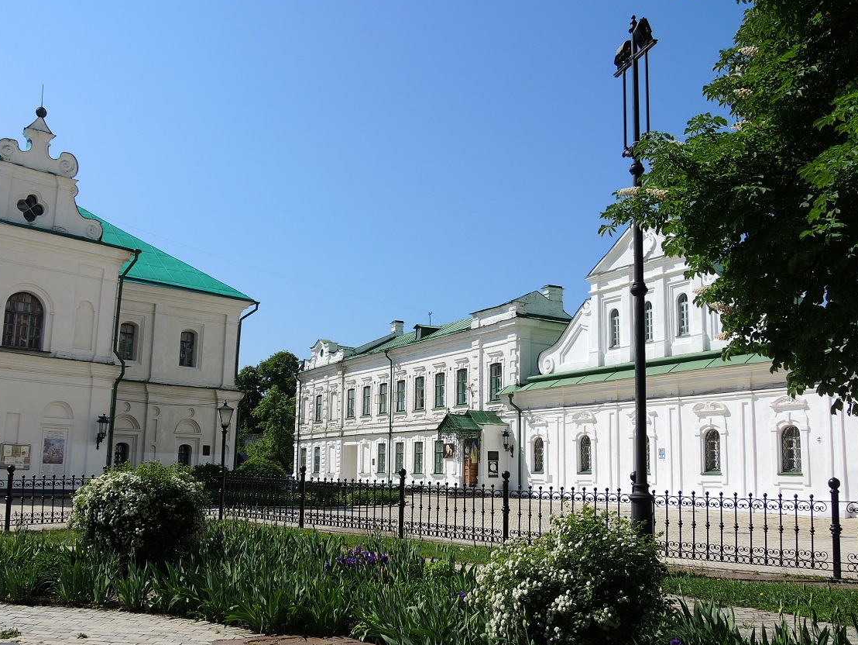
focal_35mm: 33
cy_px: 348
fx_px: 818
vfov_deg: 42.9
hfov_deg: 55.3
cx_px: 407
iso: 80
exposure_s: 1/1600
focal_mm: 6
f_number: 3.2
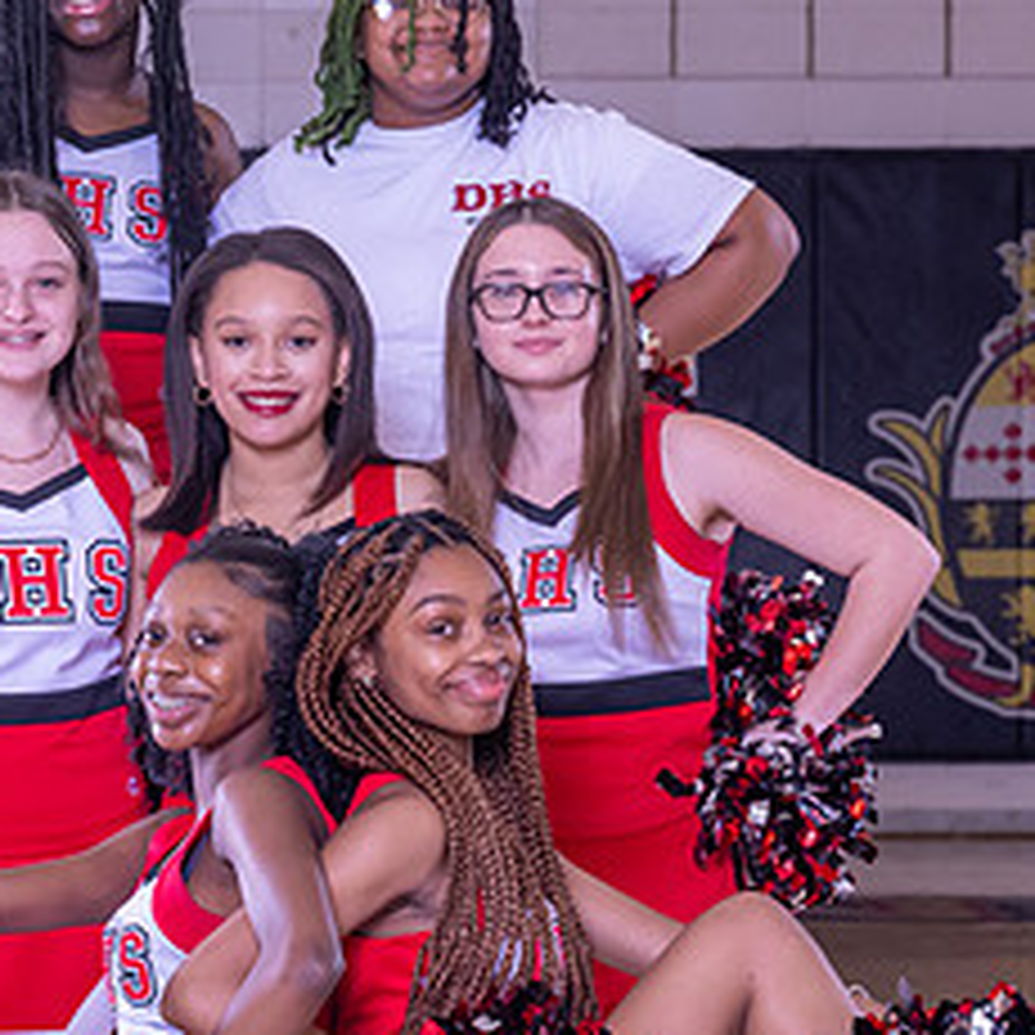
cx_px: 347
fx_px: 7171
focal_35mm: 212
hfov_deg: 8.3
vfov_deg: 8.3
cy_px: 578
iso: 640
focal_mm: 70
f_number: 6.3
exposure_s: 1/160
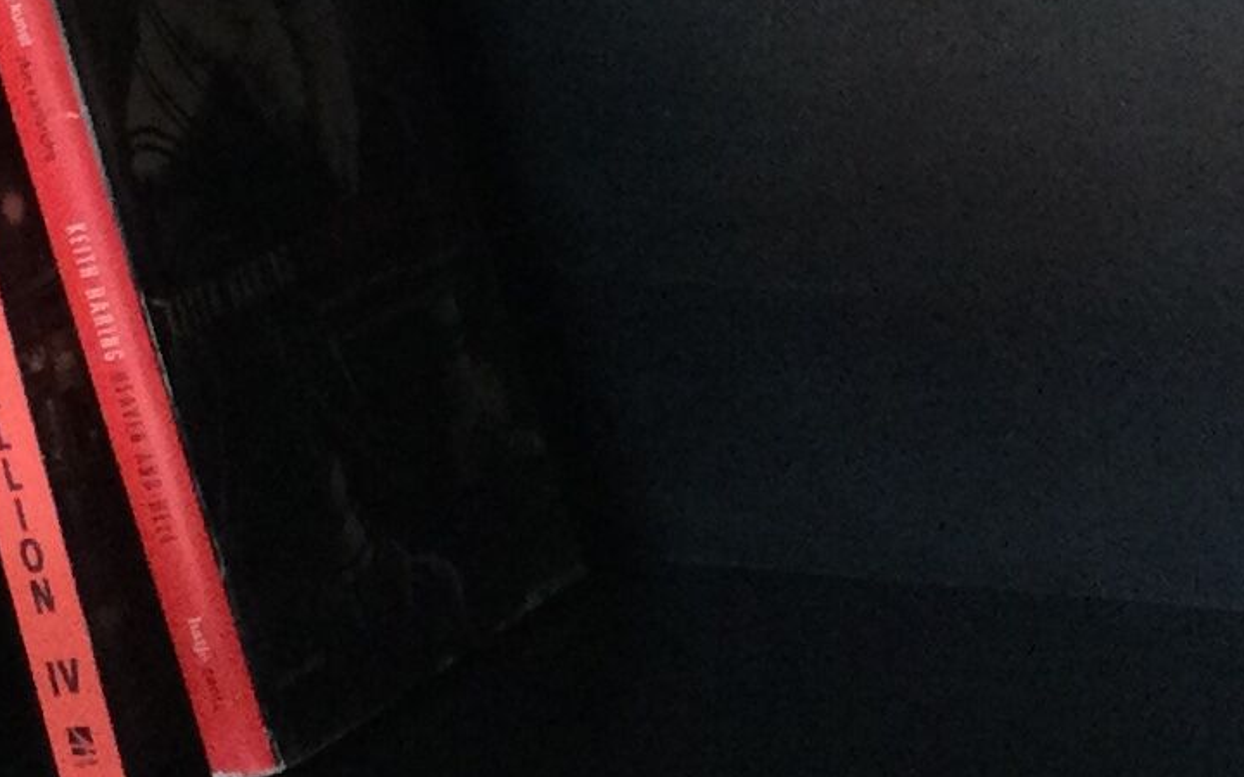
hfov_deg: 13.9
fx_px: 5052
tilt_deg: -3.7
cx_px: 107
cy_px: -268
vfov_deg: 8.7
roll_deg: +4.4
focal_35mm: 149
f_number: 2.4
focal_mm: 3.3
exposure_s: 1/33
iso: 125
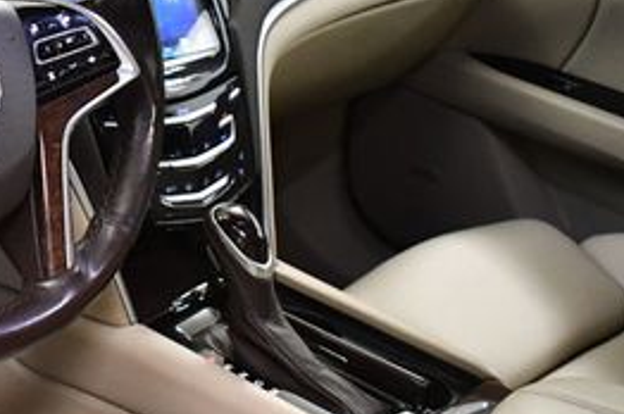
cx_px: -52
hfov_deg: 22.0
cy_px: 109
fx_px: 1523
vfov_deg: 15.4
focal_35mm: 88
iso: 3200
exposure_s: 1/100
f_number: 3.8
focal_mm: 24
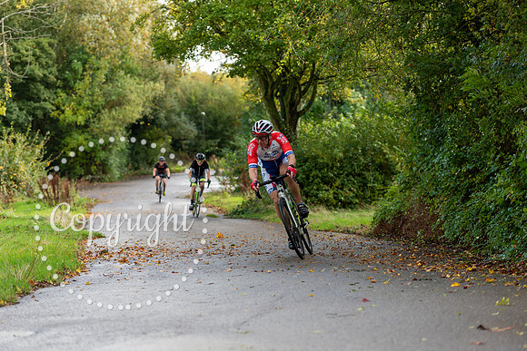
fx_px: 1259
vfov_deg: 15.9
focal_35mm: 86
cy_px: 176
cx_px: 264
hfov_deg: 23.6
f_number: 3.2
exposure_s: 1/320
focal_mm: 86
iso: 200
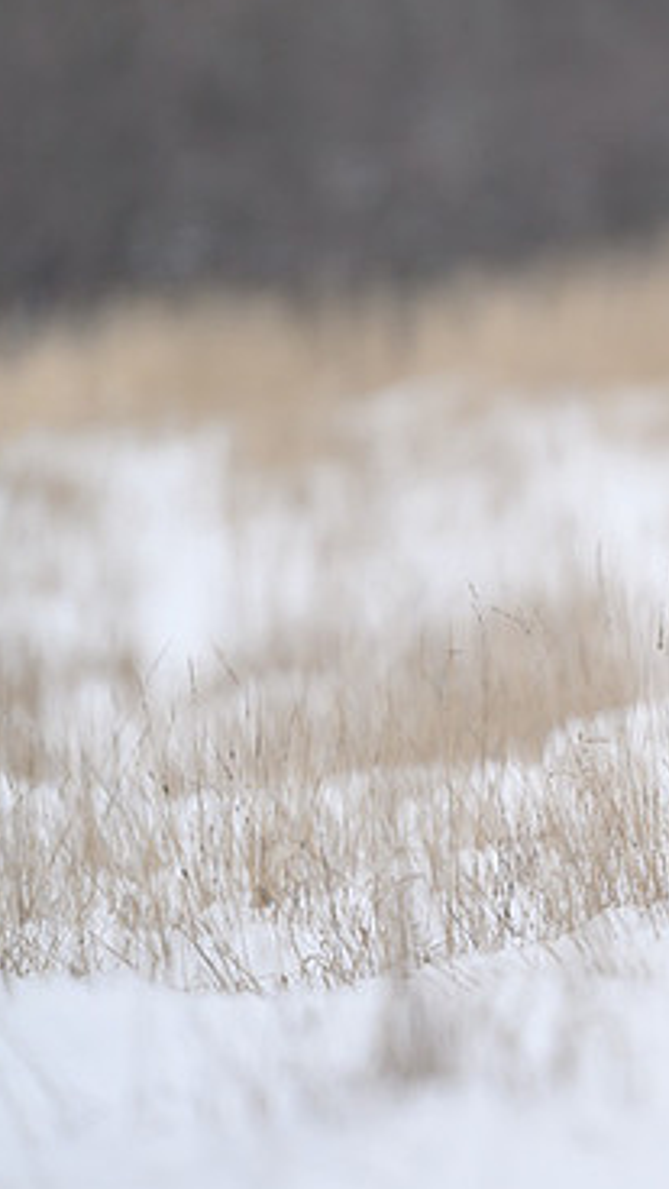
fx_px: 29171
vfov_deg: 2.3
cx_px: 863
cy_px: 611
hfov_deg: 1.3
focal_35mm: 925
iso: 800
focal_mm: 560
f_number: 4
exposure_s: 1/2500
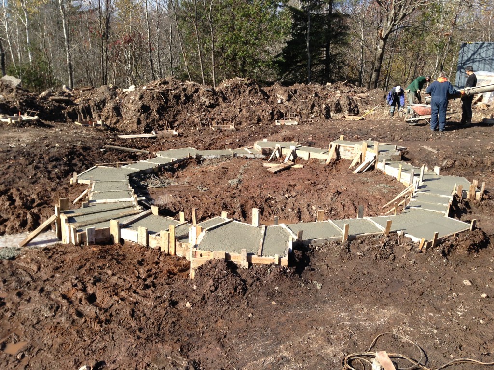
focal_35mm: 33
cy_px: 185
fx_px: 471
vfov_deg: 42.9
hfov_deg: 55.4
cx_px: 247
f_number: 2.4
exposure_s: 1/834
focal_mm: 4.13
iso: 50
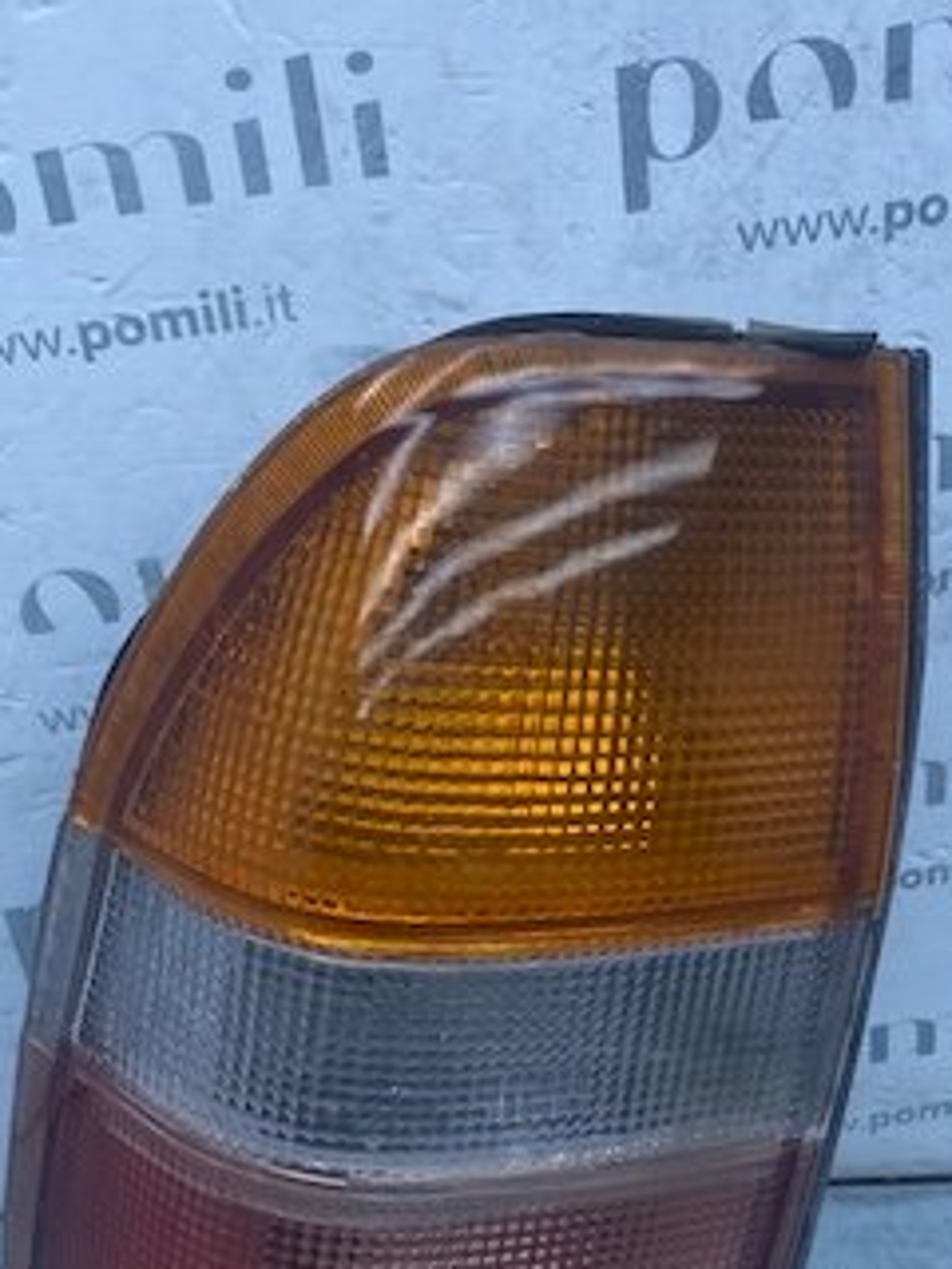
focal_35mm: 52
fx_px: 1907
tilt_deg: -39.7
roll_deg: -5.4
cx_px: 500
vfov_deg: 35.8
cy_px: 980
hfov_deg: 28.0
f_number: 1.8
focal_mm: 4.25
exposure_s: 1/733
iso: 32
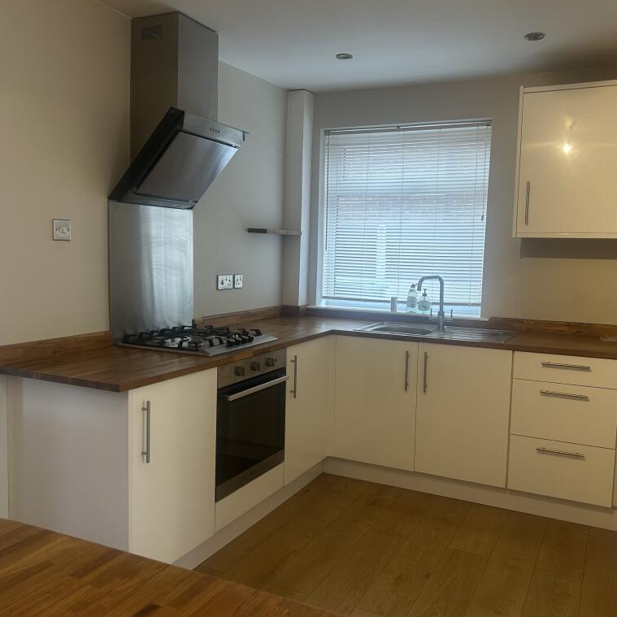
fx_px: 625
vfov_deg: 52.5
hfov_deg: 52.5
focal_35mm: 31
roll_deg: -0.8
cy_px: 309
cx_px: 326
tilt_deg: -5.9
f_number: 1.5
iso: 80
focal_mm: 5.7
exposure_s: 1/50
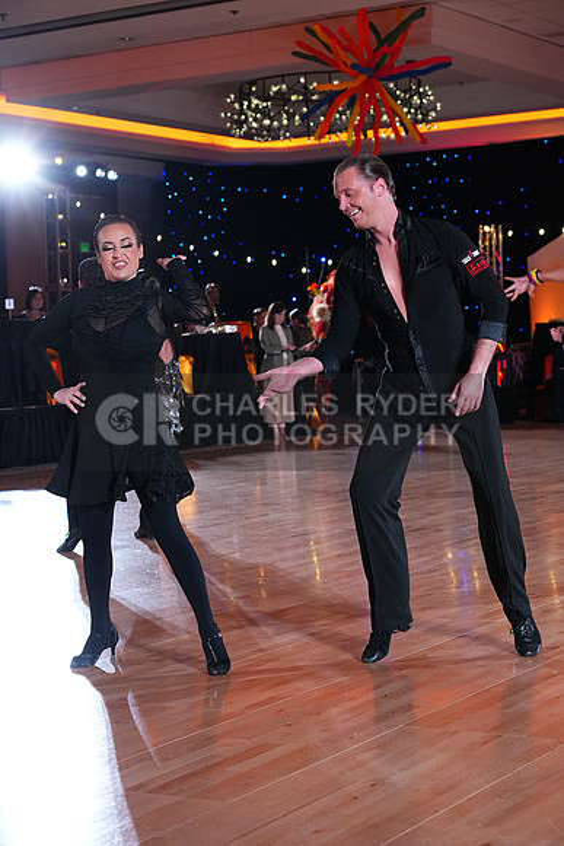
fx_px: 1620
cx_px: 282
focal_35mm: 69
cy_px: 423
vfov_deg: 29.2
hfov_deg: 19.7
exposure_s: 1/400
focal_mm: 69
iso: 5000
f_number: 5.6
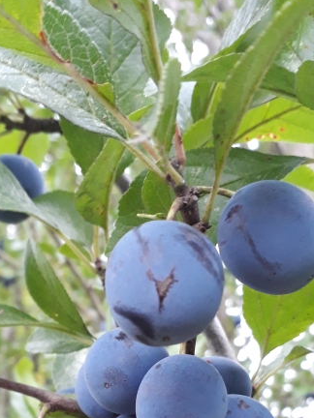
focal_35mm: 51
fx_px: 617
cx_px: 162
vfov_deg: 35.6
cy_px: 366
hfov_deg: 28.6
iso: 200
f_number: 1.9
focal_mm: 3.6
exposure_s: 1/33
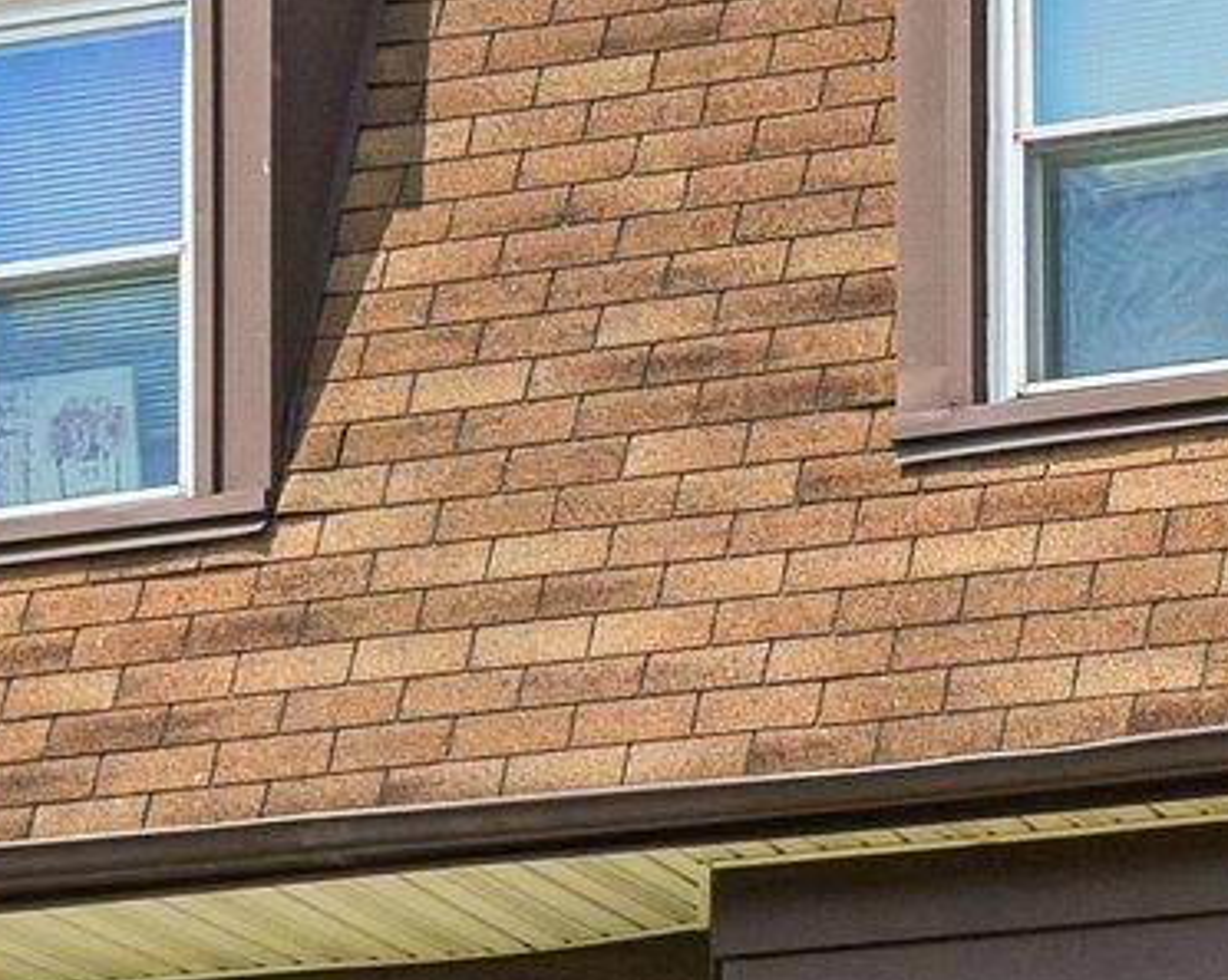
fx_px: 5447
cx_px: 3017
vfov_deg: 10.1
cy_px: 1193
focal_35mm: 150
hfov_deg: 10.8
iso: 400
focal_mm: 29
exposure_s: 1/1250
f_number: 8
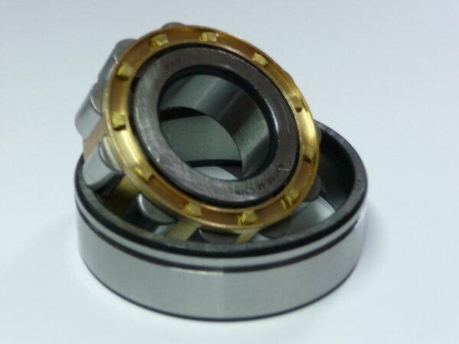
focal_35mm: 77
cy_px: 172
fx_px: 1021
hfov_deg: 25.3
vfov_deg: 19.1
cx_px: 230
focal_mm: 13.1
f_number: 4.6
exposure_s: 1/40
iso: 250
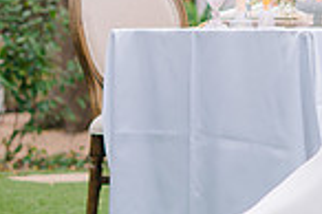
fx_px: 1778
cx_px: 529
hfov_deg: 9.9
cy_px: 111
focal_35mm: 199
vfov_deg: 6.9
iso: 50
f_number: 2
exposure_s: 1/160
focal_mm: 50
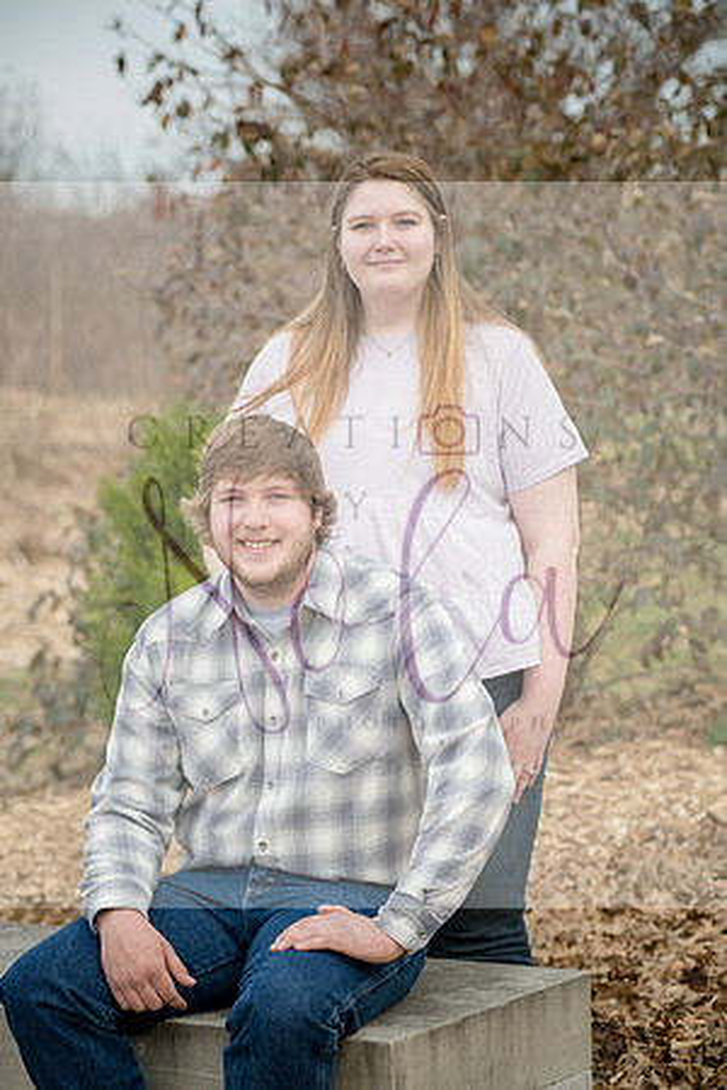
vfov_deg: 19.5
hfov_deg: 13.0
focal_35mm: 105
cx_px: 364
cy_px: 545
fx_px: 3180
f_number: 5
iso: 400
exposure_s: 1/640
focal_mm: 105
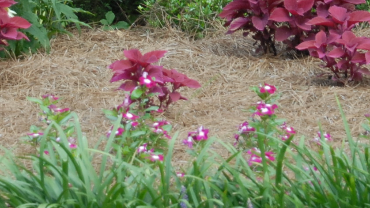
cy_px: -184
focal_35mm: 381
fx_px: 3737
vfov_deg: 3.2
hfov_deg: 5.7
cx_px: 236
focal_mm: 70
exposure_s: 1/160
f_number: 7.1
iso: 400
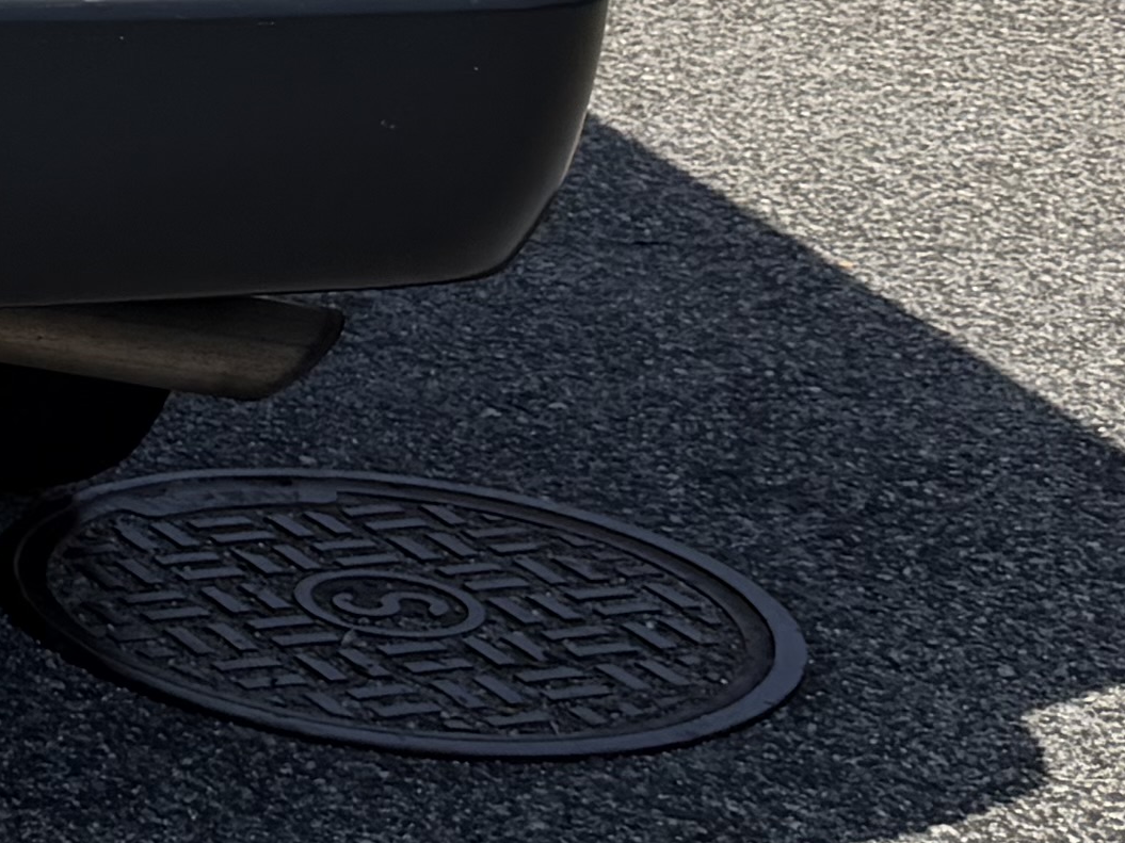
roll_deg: +1.2
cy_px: -275
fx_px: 4224
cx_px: -1003
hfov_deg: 13.4
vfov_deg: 11.1
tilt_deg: -8.6
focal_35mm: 130
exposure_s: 1/6711
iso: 80
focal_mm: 6.76
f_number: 1.78
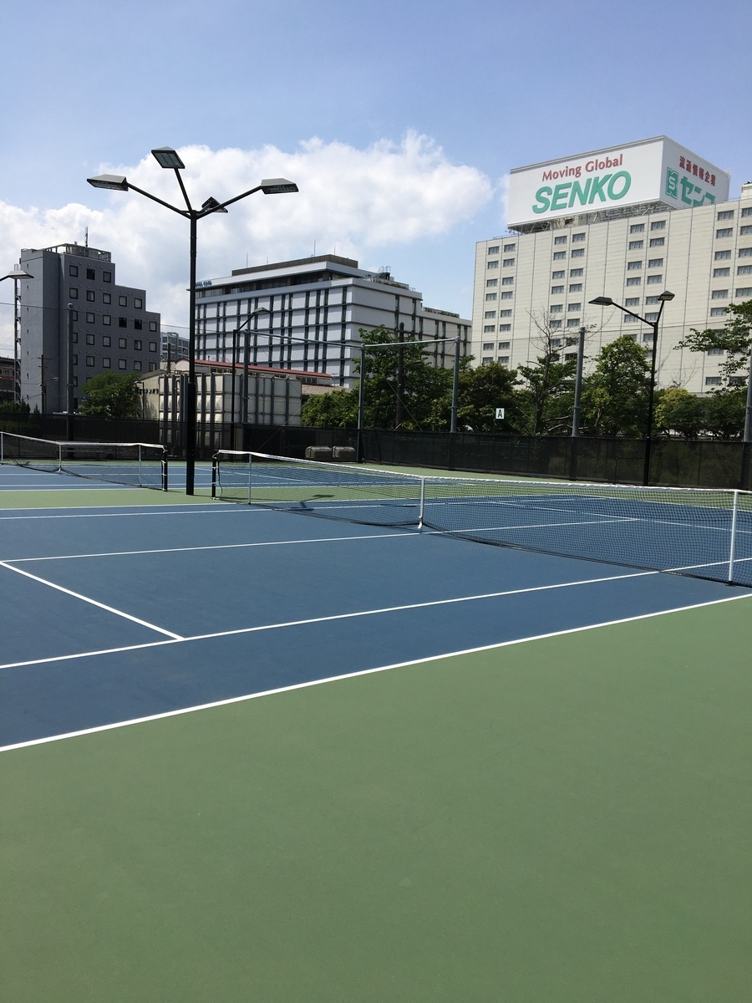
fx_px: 840
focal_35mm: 29
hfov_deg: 48.2
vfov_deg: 61.7
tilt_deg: -3.6
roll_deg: -2.4
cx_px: 376
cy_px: 502
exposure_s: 1/2849
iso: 25
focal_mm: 4.15
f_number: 2.2
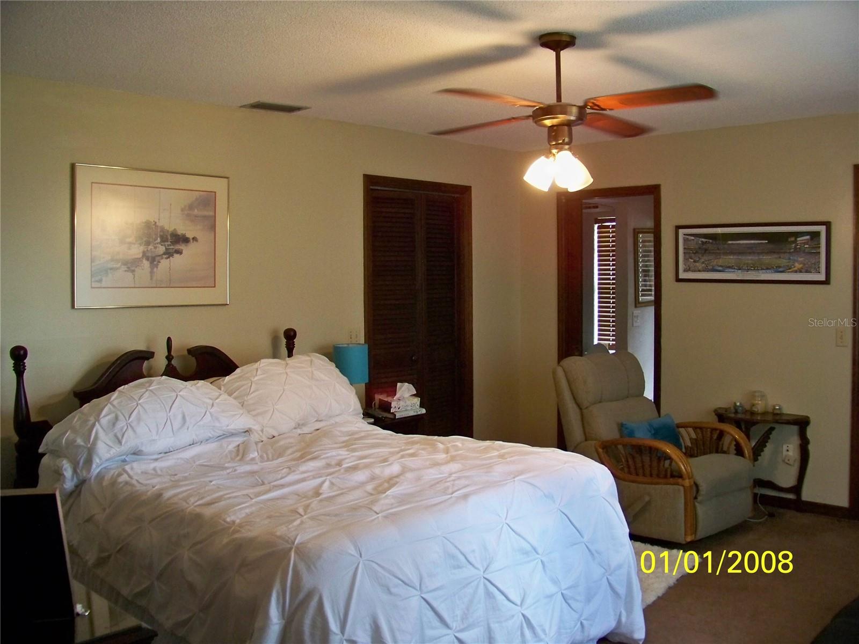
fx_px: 819
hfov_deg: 55.4
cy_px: 322
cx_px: 430
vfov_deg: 42.9
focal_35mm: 33
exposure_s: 1/30
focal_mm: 5.85
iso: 320
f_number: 2.8
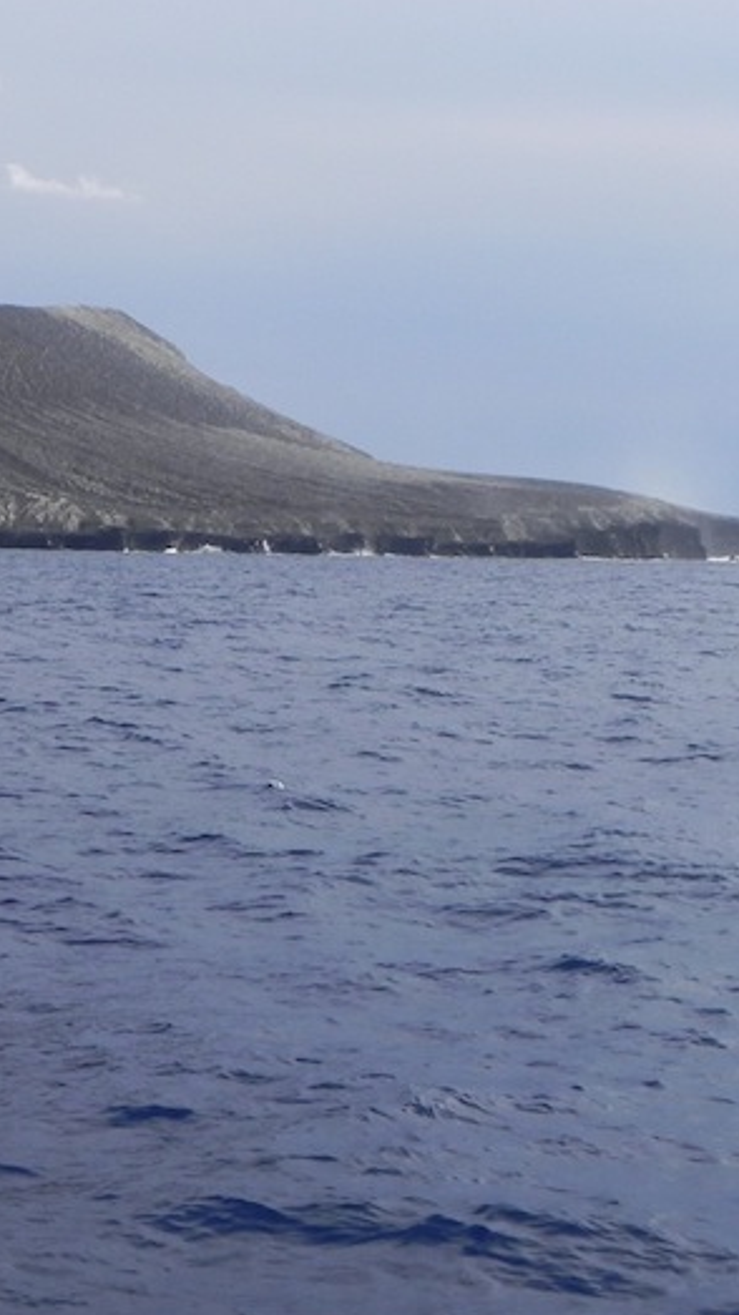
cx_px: -347
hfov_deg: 15.2
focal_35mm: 74
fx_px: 2579
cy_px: 681
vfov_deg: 28.6
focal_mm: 6.6
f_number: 6.3
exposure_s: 1/364
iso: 160
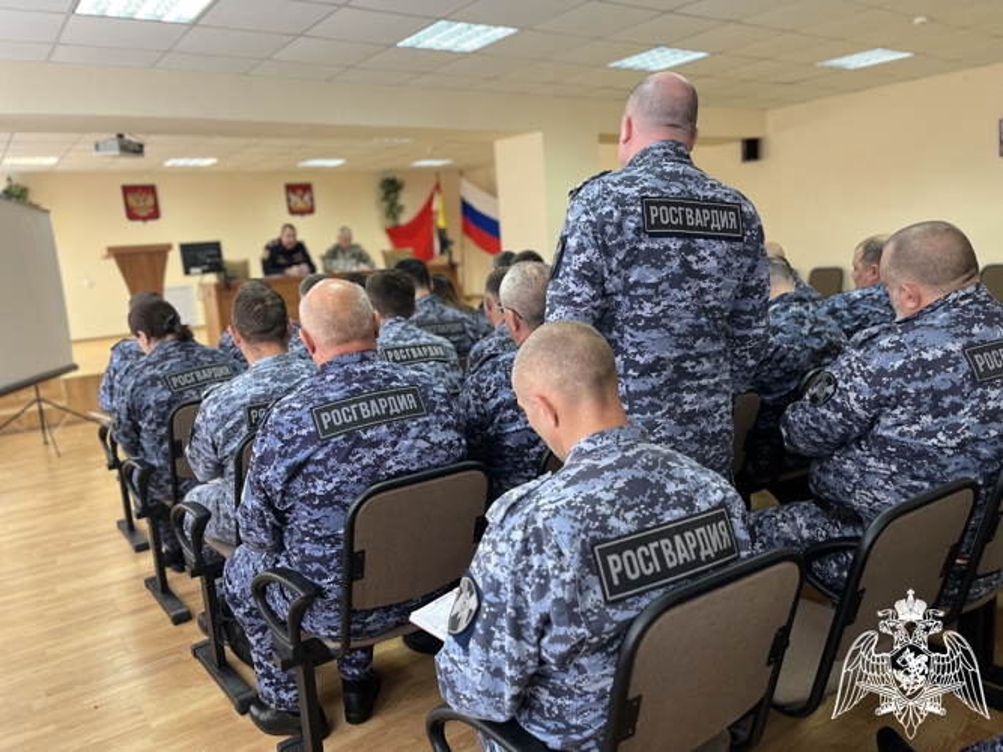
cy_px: 376
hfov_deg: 67.3
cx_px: 502
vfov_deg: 53.0
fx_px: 753
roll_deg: +4.1
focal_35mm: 26
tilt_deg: -9.8
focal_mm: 5.1
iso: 125
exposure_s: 1/100
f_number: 1.6
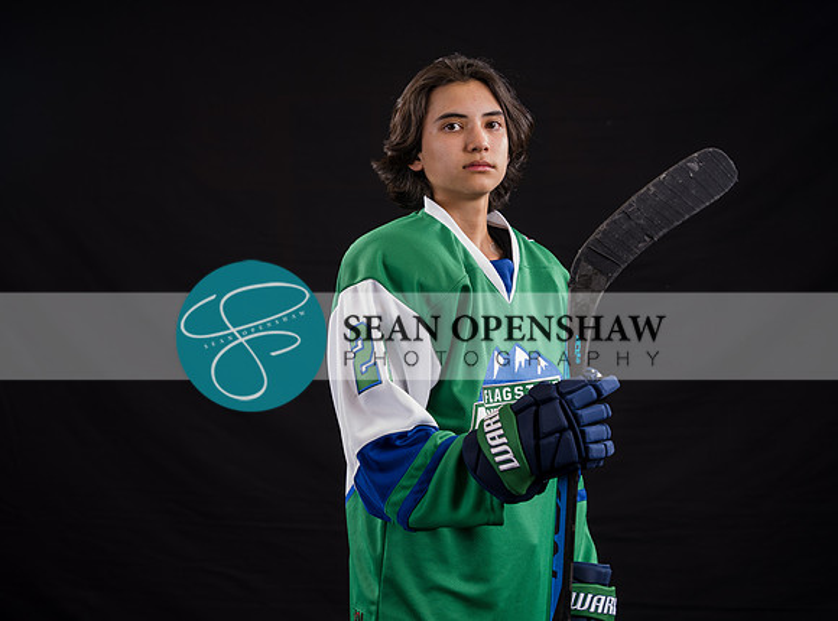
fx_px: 1629
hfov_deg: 28.8
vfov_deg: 21.6
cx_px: 372
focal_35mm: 68
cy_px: 310
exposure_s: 1/160
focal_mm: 62.9
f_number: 2.8
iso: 80
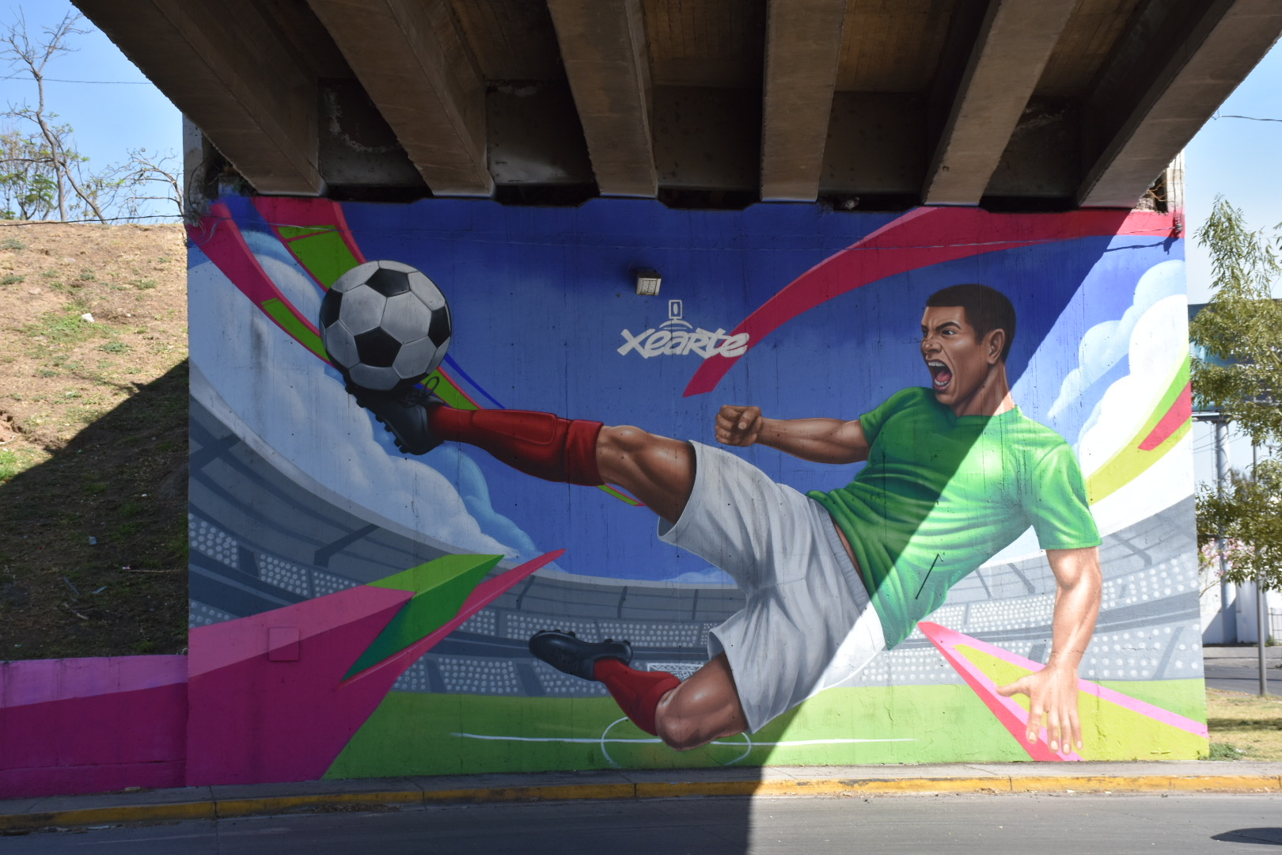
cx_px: 641
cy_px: 428
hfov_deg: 29.9
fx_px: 2404
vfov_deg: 20.2
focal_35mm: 68
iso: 280
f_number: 8
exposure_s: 1/500
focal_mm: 45
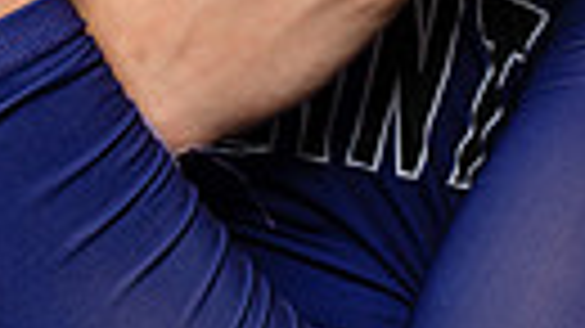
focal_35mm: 253
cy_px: -517
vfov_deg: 4.7
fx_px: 3923
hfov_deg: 8.5
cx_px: 158
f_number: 11
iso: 125
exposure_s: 1/250
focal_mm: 70
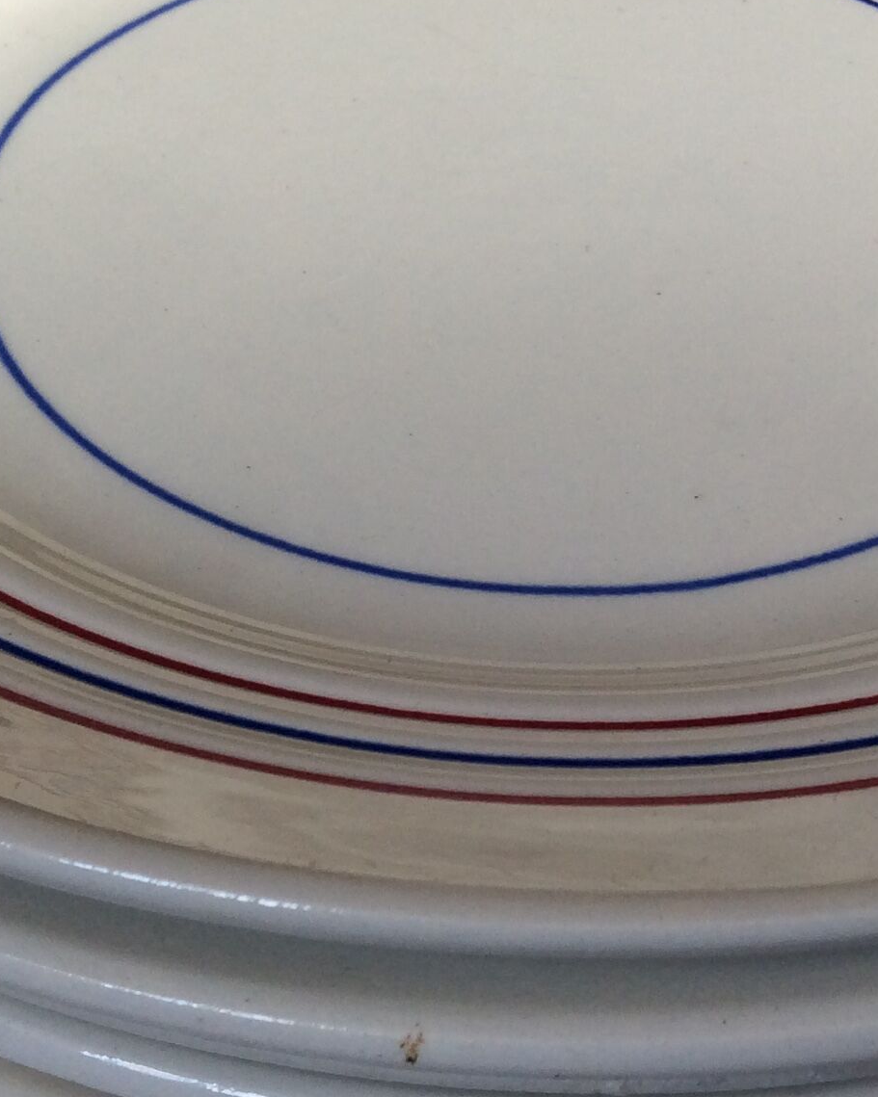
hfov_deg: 21.5
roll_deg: -0.1
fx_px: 2307
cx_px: 502
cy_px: 550
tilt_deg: -39.5
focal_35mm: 71
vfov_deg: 26.8
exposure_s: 1/33
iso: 40
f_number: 2.4
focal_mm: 3.3
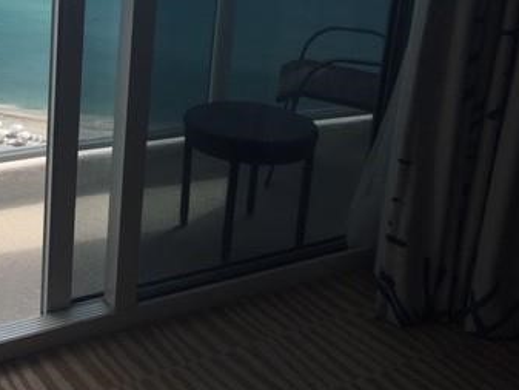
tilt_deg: -16.2
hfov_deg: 33.3
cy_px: 72
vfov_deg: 26.1
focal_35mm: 55
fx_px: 825
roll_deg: +0.1
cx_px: 65
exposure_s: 1/1012
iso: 25
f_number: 2.2
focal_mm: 4.15
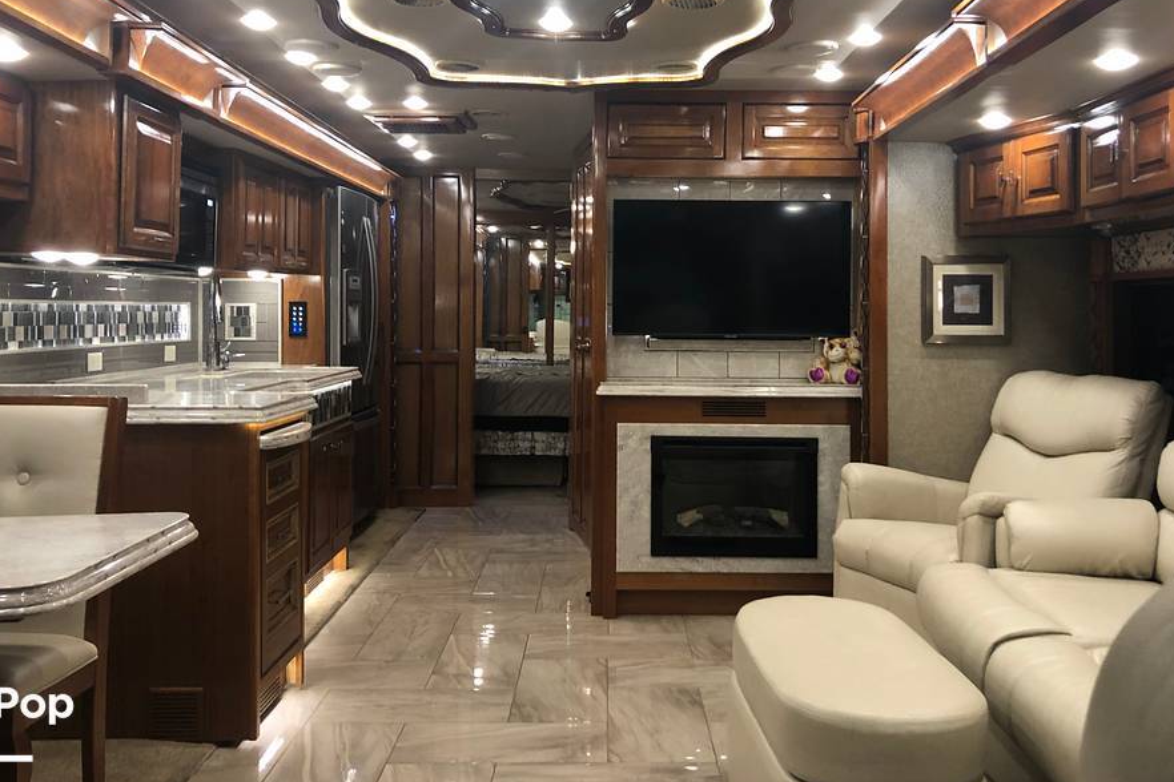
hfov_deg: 57.2
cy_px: 293
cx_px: 634
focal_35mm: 33
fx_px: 1076
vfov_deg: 39.7
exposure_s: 1/15
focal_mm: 3.99
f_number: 1.8
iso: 40
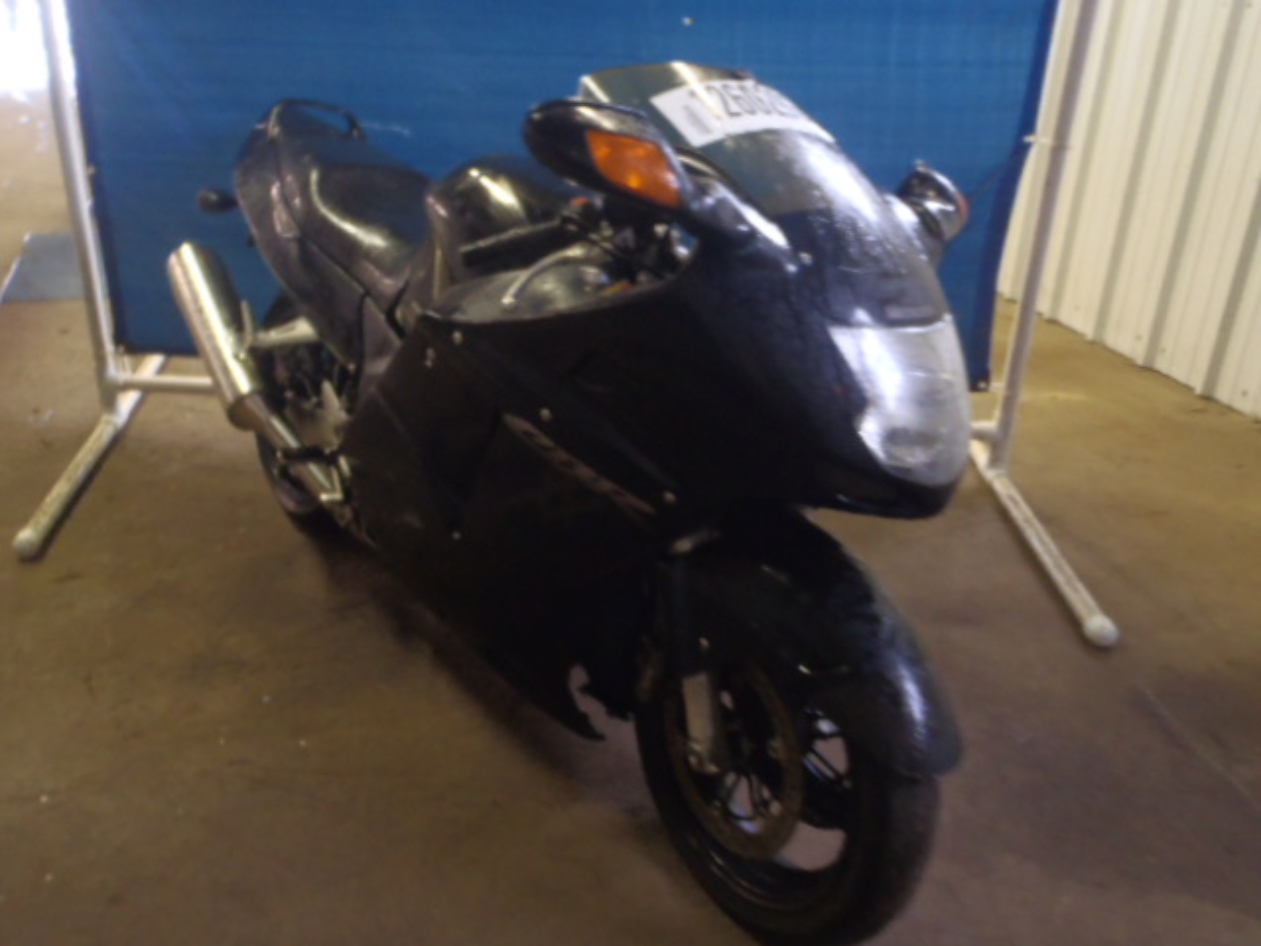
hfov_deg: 63.4
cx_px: 630
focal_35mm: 28
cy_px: 473
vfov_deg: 49.7
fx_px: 1020
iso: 200
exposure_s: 1/4
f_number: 3.5
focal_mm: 5
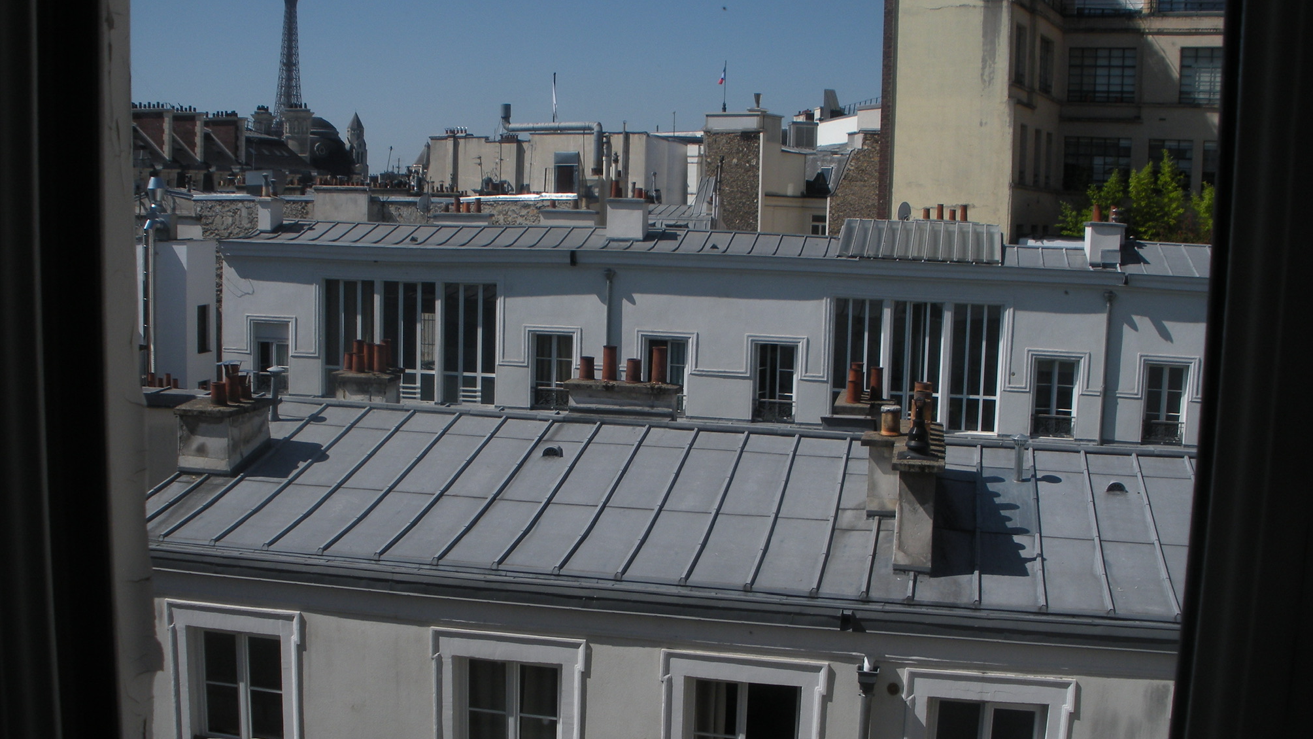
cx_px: 669
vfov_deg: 29.7
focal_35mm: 40
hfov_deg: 50.5
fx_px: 1393
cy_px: 417
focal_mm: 6.3
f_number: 5.6
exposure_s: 1/484
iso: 64
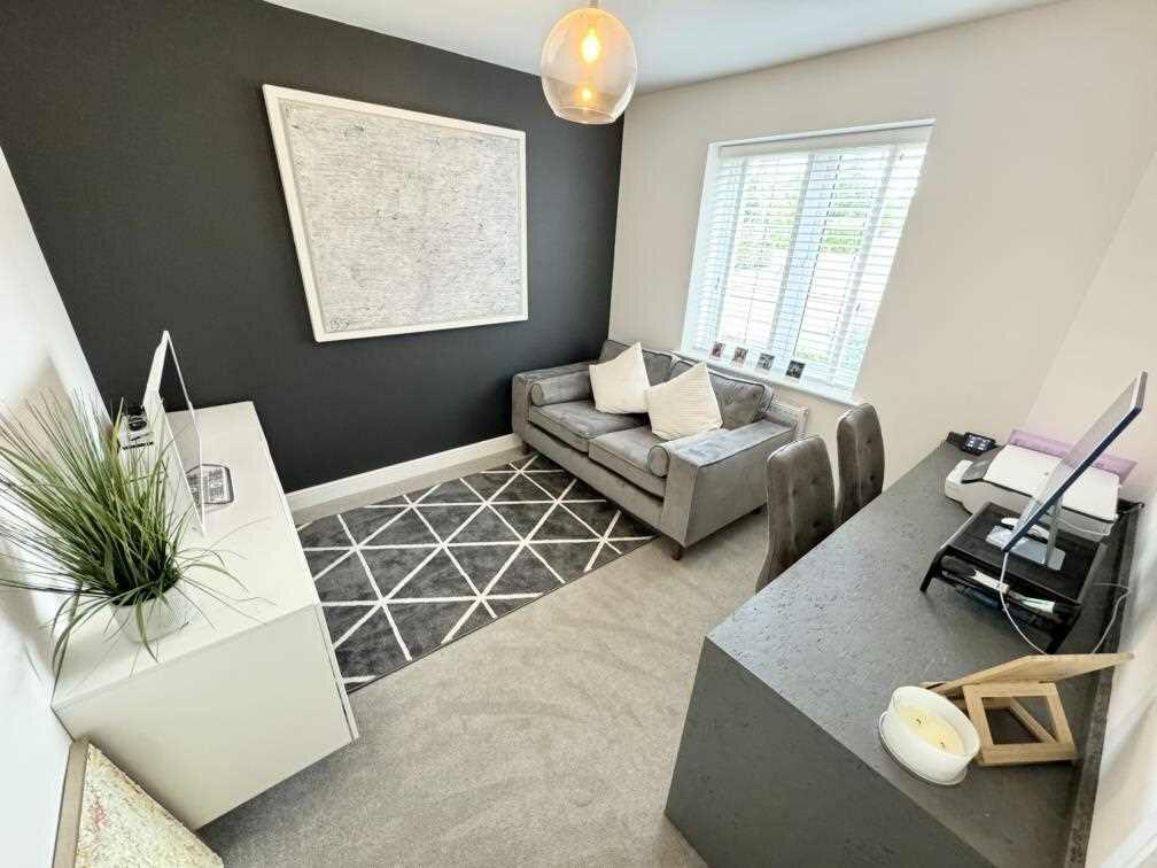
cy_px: 434
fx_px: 468
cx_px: 578
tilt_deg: -23.1
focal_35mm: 14
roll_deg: -2.7
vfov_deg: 85.7
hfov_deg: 102.1
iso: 250
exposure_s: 1/50
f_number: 2.2
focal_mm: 2.22
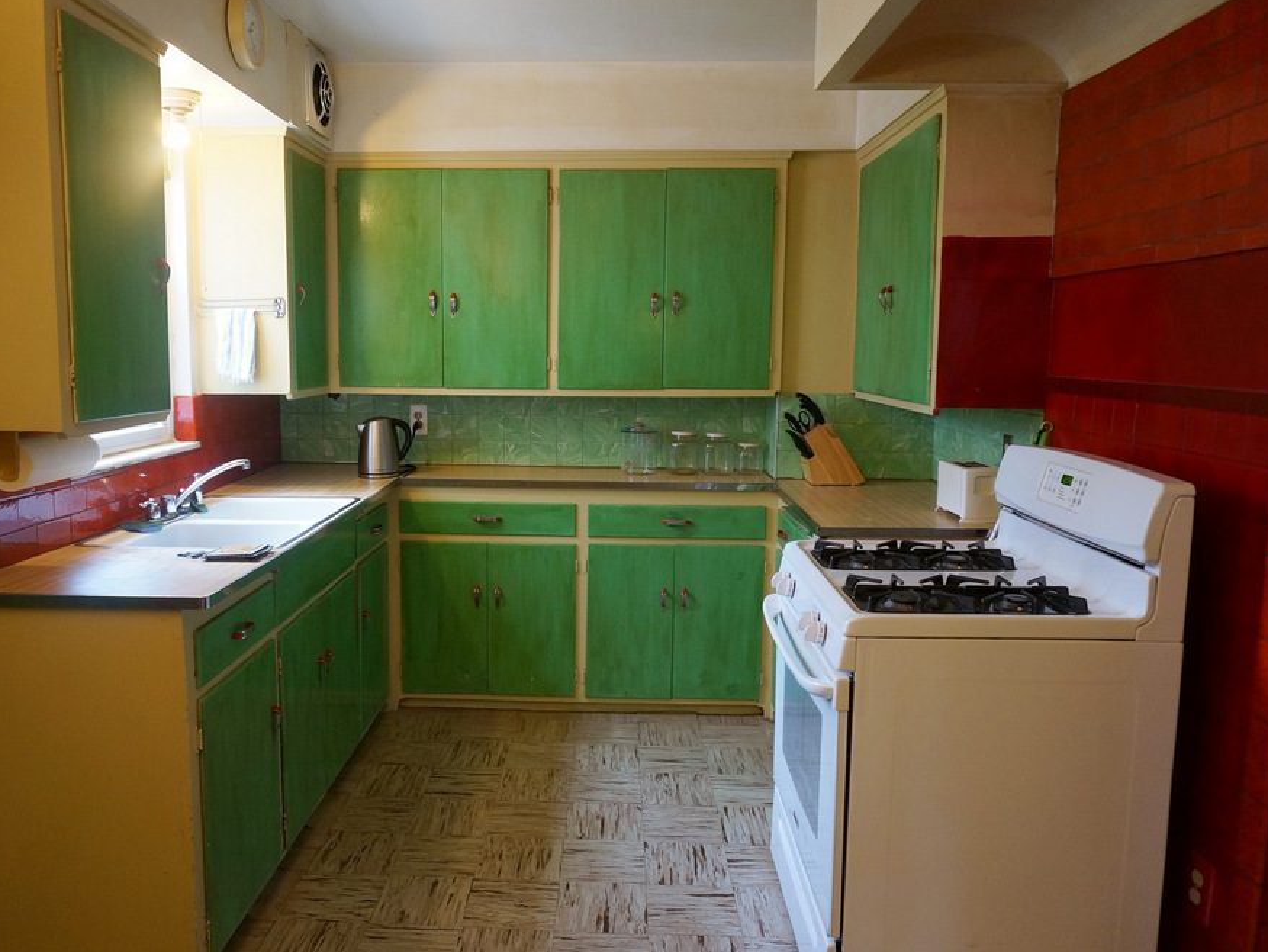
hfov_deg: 65.1
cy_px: 461
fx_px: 989
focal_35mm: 27
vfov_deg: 51.4
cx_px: 567
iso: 1000
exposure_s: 1/60
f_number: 4
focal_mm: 16
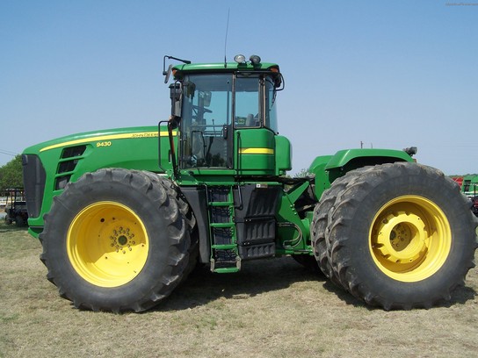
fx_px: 525
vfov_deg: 37.7
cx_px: 239
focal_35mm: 38
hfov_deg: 49.0
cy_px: 179
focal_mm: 6.3
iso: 80
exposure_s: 1/750
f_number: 4
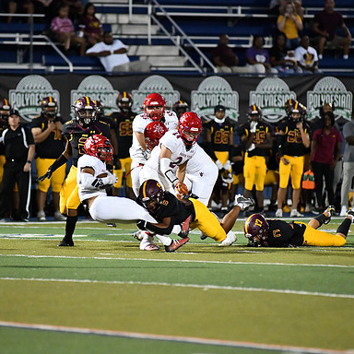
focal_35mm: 385
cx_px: 153
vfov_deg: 4.6
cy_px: 177
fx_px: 4454
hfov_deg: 4.6
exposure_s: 1/1250
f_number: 4
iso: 6400
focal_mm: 300
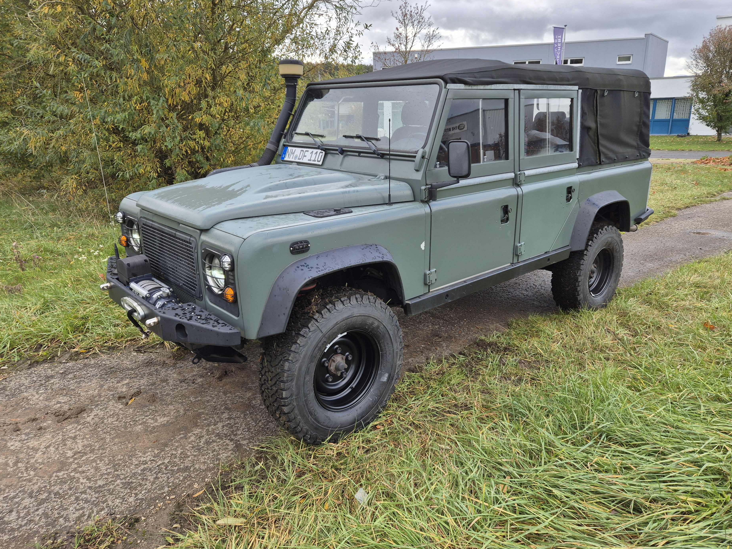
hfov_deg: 69.3
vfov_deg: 54.9
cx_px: 384
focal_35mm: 25
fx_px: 529
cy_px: 262
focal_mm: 5.4
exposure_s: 1/481
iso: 25
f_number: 1.8
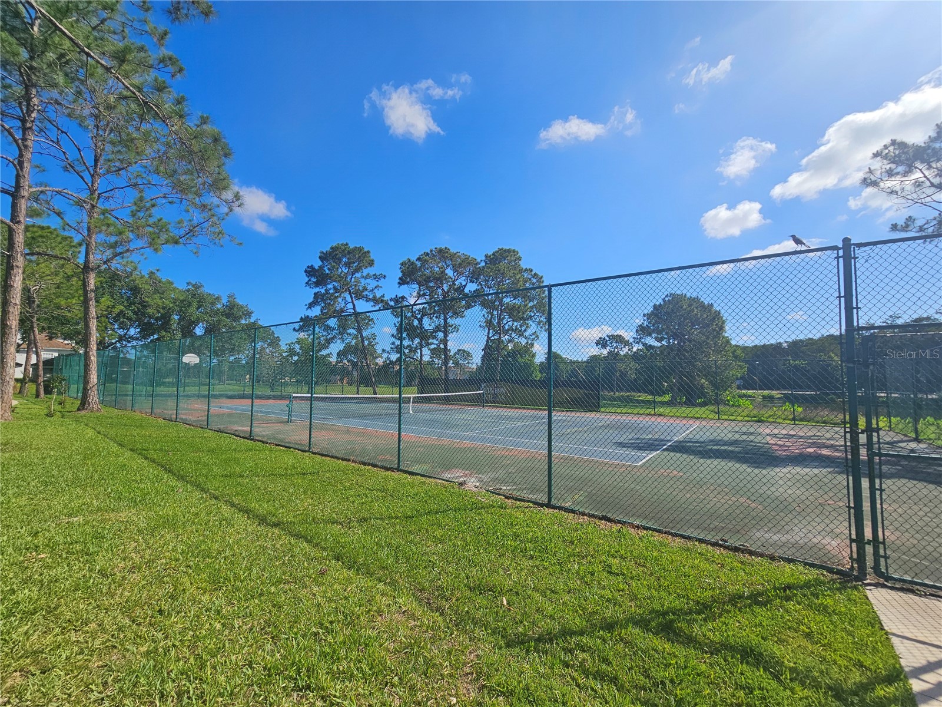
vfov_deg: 89.9
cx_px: 471
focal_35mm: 13
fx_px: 354
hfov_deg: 106.2
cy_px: 354
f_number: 2.2
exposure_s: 1/3238
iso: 50
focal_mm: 2.2
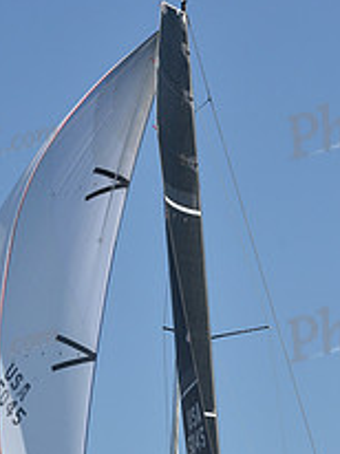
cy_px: 452
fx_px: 2493
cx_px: 173
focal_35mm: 190
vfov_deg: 10.3
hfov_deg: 7.8
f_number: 9
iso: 250
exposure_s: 1/1250
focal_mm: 70
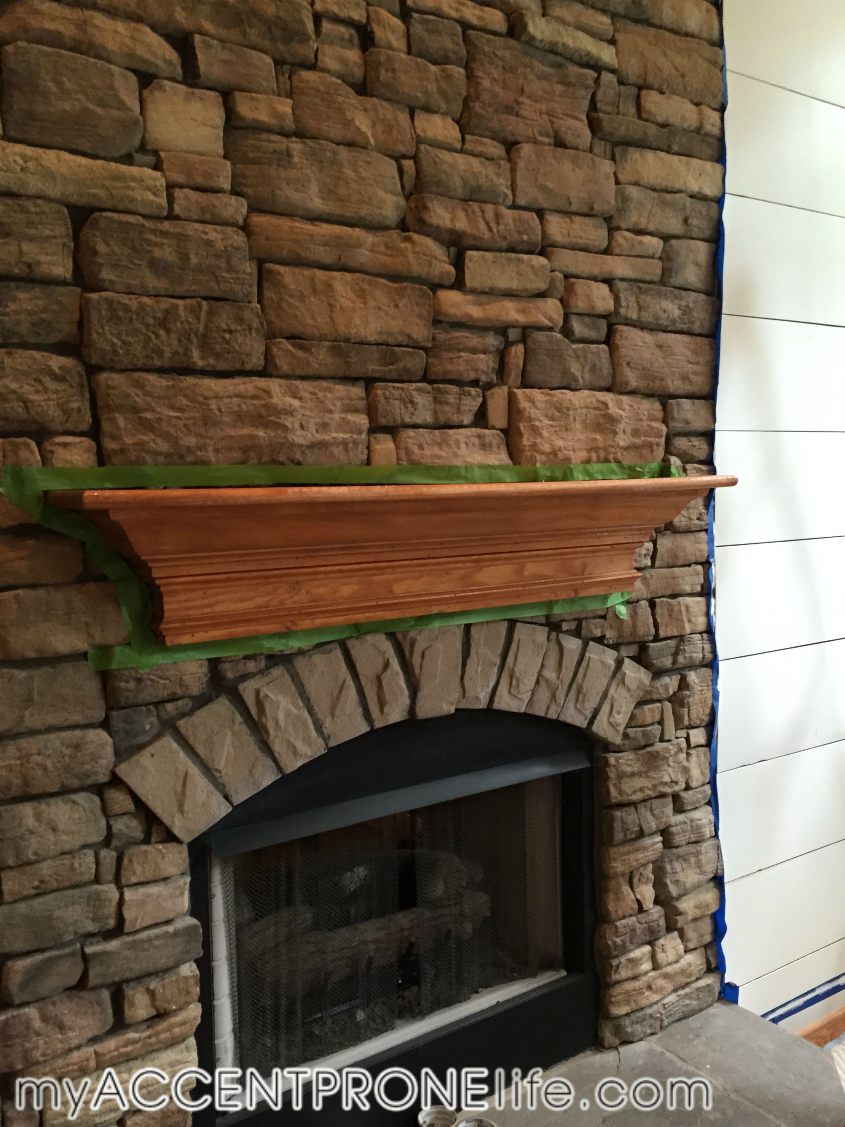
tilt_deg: -2.5
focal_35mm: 30
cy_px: 555
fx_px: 976
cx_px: 412
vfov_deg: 60.0
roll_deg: +0.9
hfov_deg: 46.8
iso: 160
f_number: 2.2
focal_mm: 4.15
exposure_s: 1/30
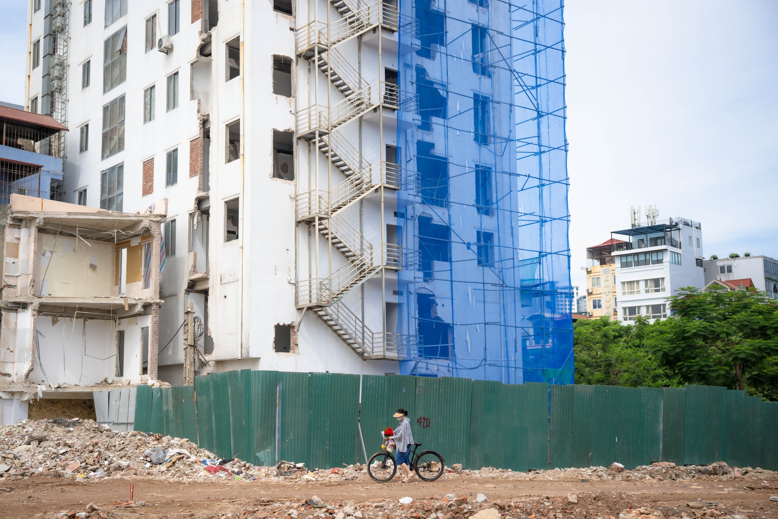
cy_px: 271
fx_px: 972
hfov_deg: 43.5
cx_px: 346
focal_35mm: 45
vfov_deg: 29.9
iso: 160
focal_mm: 40
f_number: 3.2
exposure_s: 1/1250
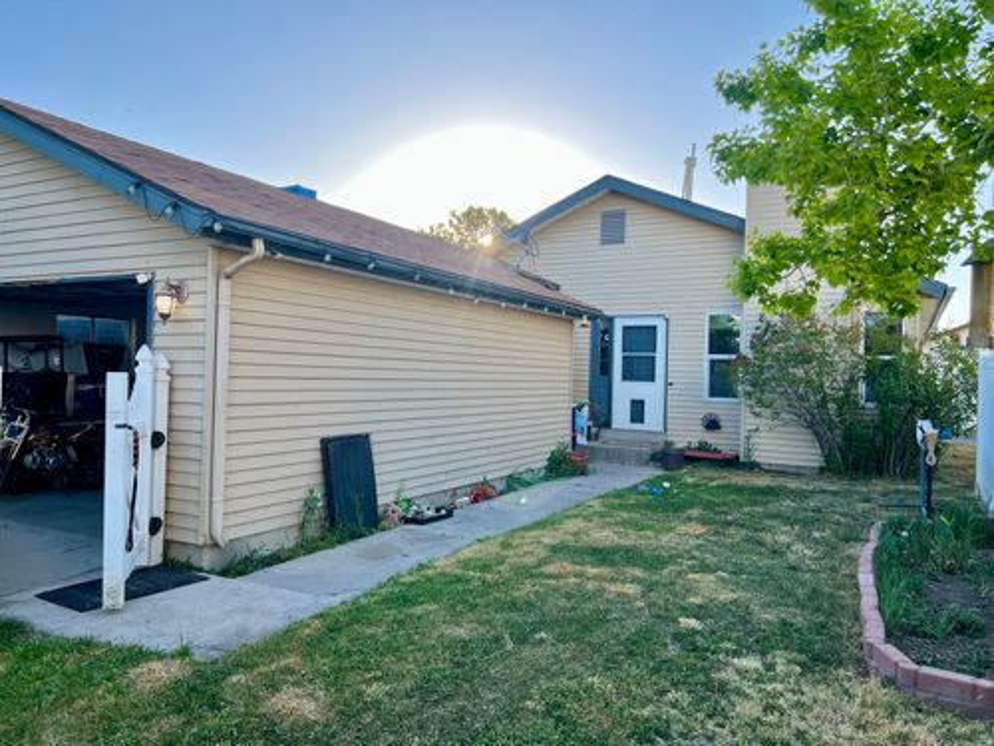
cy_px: 373
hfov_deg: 67.3
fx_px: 747
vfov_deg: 53.1
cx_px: 497
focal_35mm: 26
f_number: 1.5
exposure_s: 1/733
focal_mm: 5.7
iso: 50
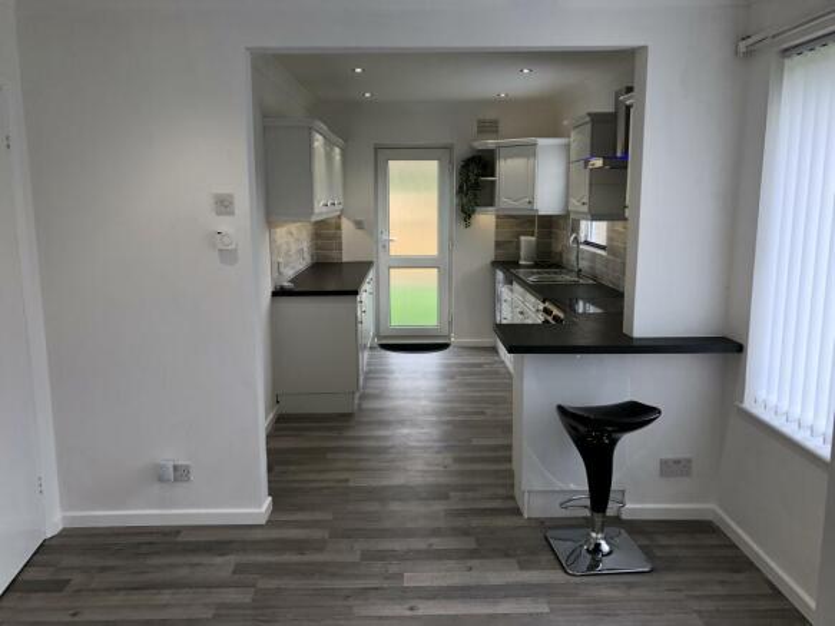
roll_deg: +0.0
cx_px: 418
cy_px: 313
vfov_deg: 48.2
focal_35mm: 29
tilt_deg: -9.7
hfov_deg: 61.7
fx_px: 699
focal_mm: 3.99
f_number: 1.8
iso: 40
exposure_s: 1/100
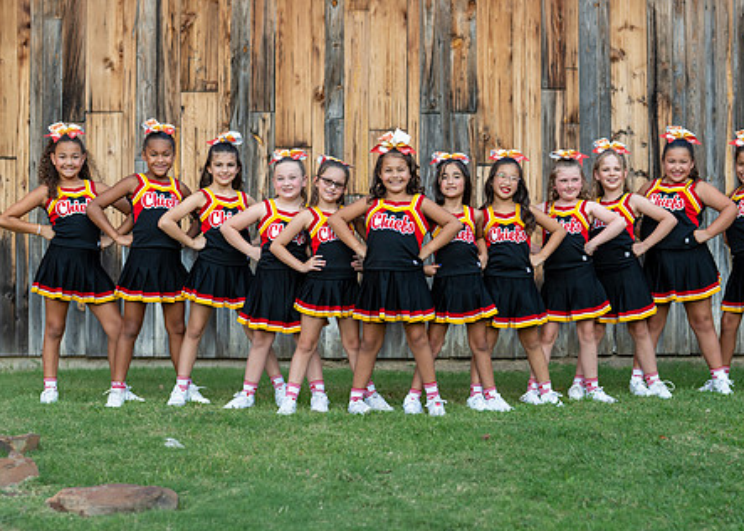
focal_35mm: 74
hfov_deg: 26.7
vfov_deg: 19.3
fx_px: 1563
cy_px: 262
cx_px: 428
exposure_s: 1/800
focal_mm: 50
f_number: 2
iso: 125
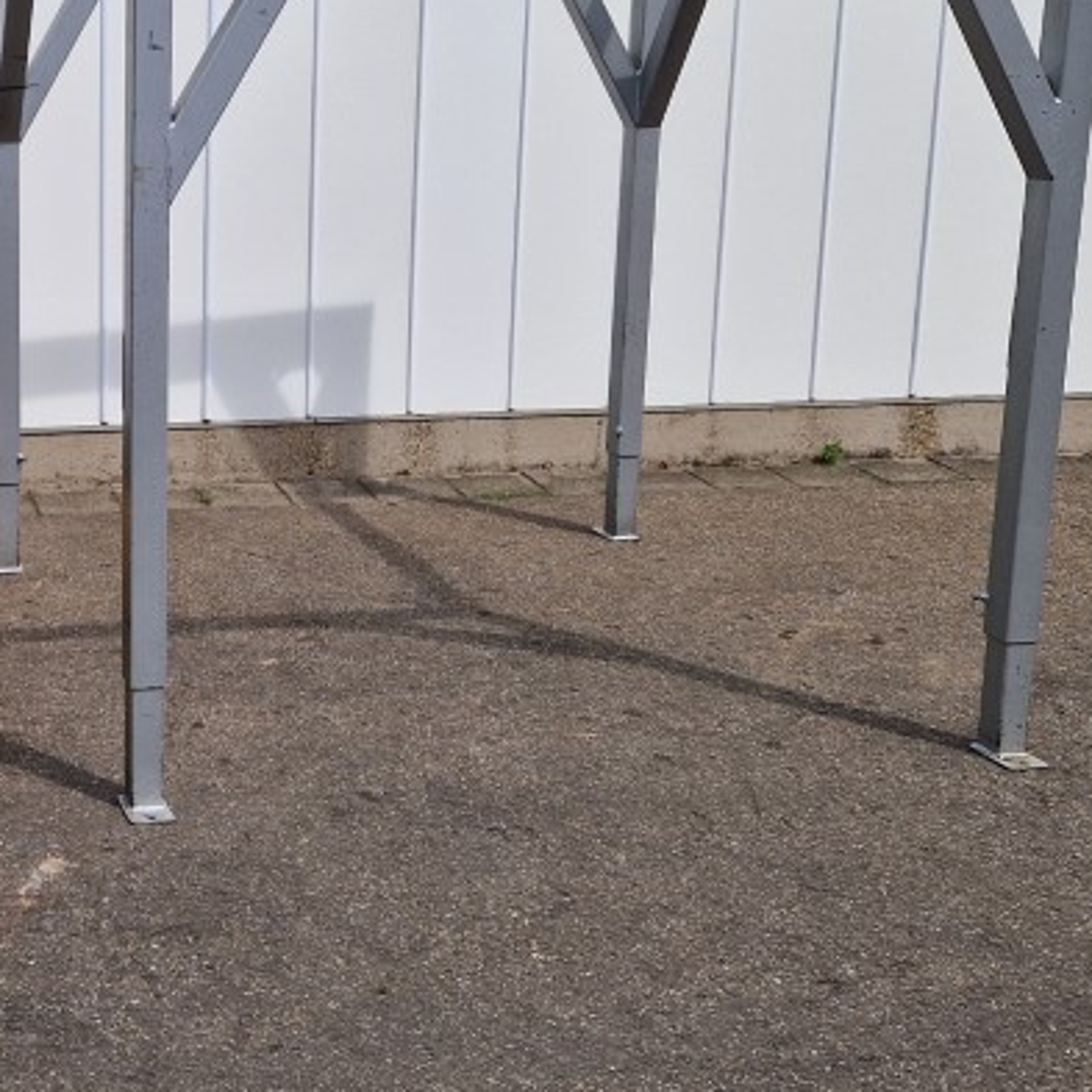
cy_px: 297
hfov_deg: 29.4
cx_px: -69
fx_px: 1892
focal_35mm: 53
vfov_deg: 31.7
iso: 50
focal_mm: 5.4
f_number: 1.8
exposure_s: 1/3352
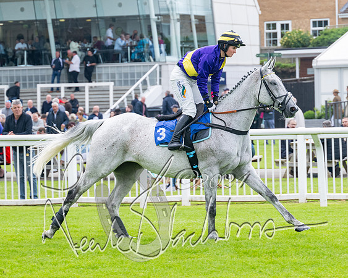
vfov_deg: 8.9
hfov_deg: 11.1
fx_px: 1783
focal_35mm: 173
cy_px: 138
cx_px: 196
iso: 400
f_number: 4
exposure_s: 1/640
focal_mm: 98
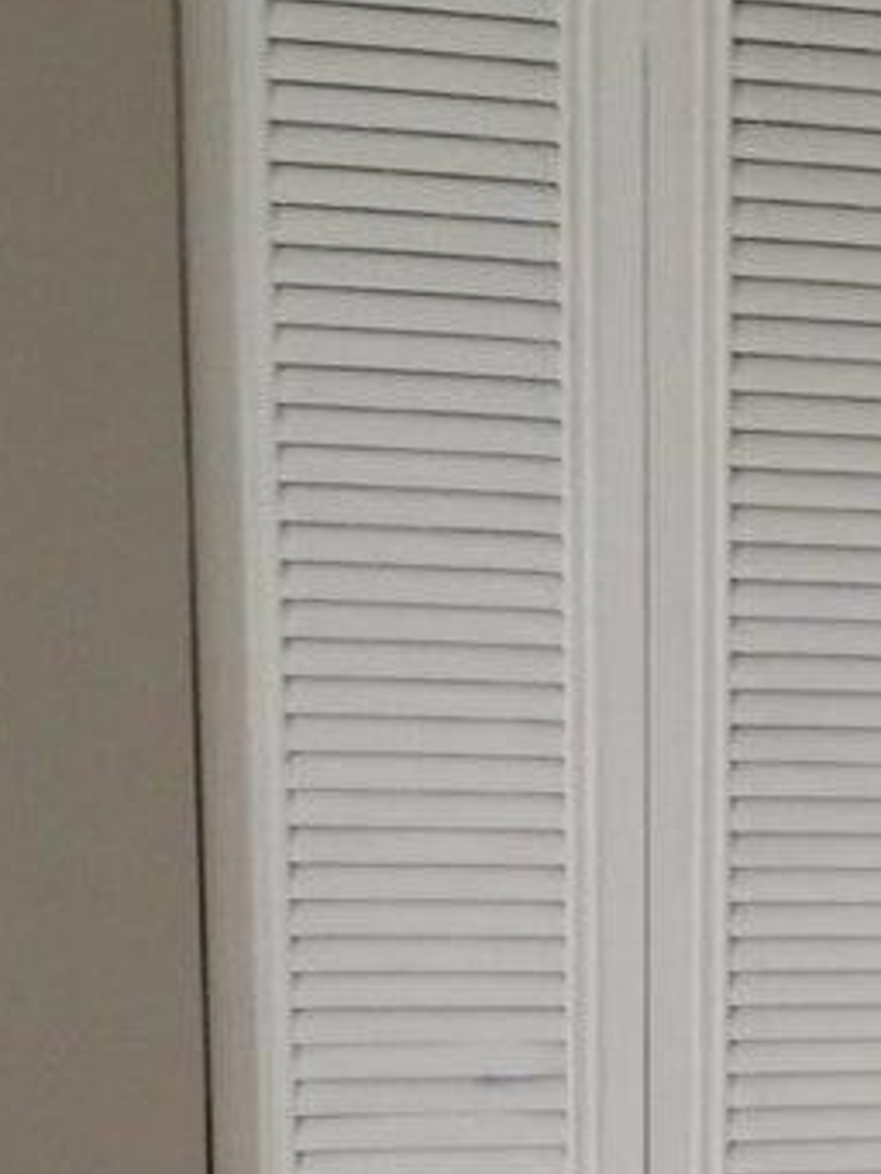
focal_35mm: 78
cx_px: 1139
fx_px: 2645
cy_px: 1050
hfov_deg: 17.7
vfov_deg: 24.3
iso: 200
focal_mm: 4.3
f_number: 1.7
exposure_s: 1/10
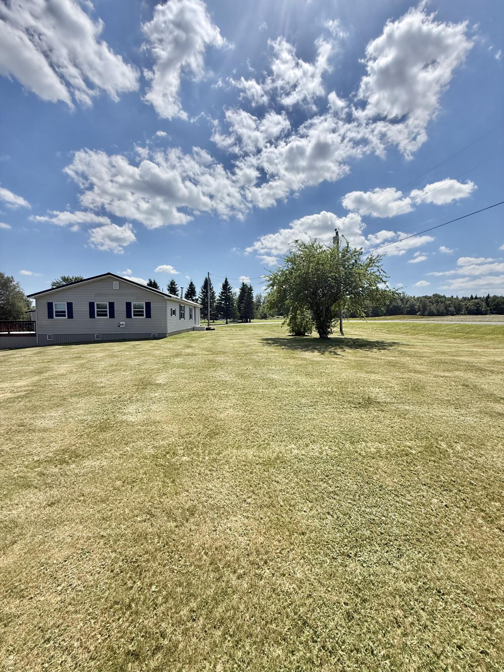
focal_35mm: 14
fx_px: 272
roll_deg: +0.3
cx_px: 252
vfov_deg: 102.1
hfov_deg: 85.7
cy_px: 336
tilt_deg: -2.4
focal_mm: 2.22
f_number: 2.2
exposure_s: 1/3891
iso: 50
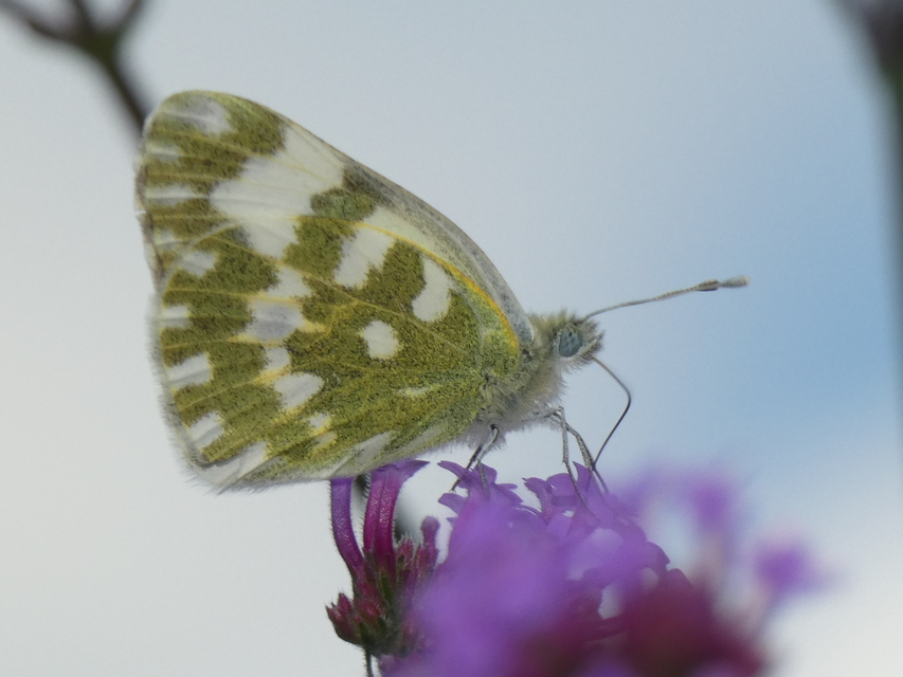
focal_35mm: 454
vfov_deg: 3.3
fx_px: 11845
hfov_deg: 4.4
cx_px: 452
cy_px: 338
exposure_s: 1/200
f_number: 5.6
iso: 80
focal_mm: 81.4
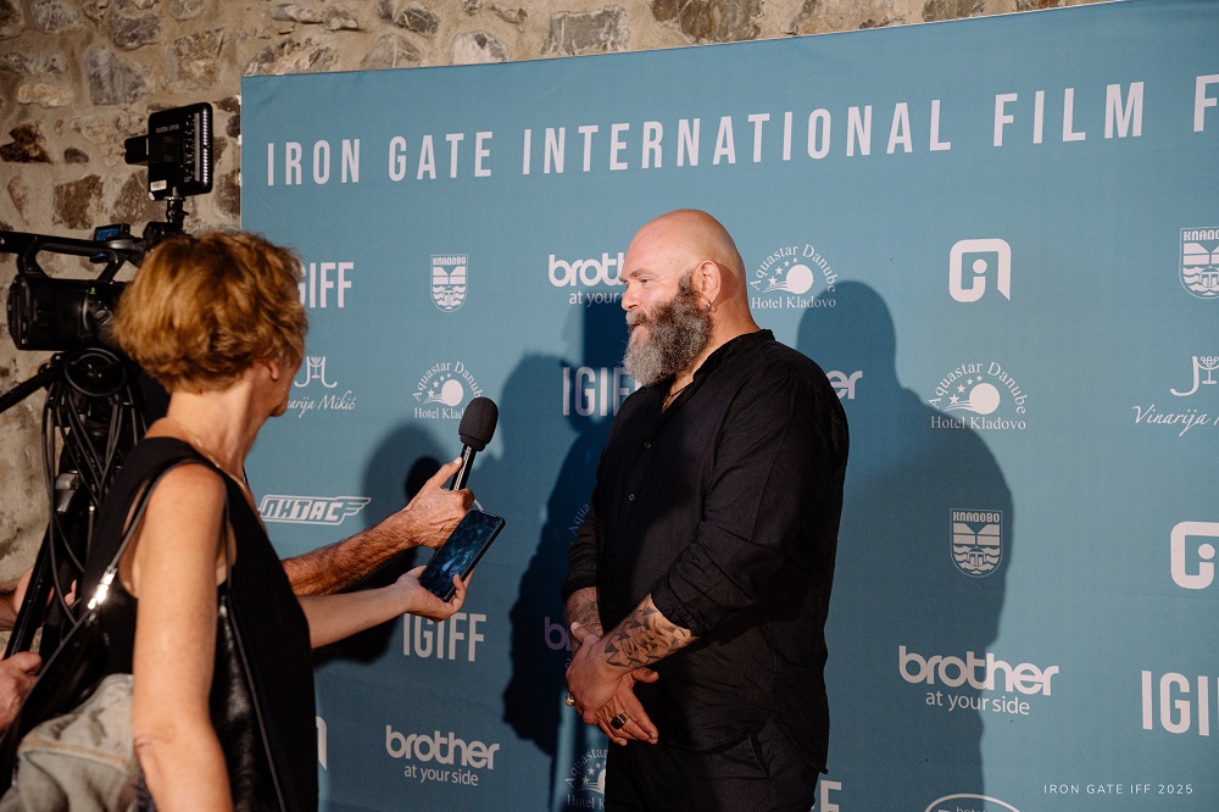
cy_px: 406
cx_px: 610
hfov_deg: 30.1
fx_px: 2268
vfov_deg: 20.3
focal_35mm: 67
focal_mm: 67
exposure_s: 1/320
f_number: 4.5
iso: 2500
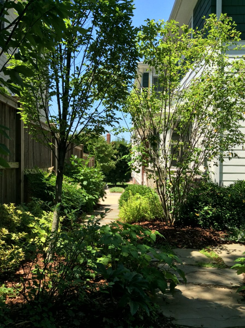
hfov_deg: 42.8
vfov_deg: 55.4
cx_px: 122
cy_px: 164
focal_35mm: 33
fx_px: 312
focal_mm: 3.3
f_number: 2.4
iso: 32
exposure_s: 1/706
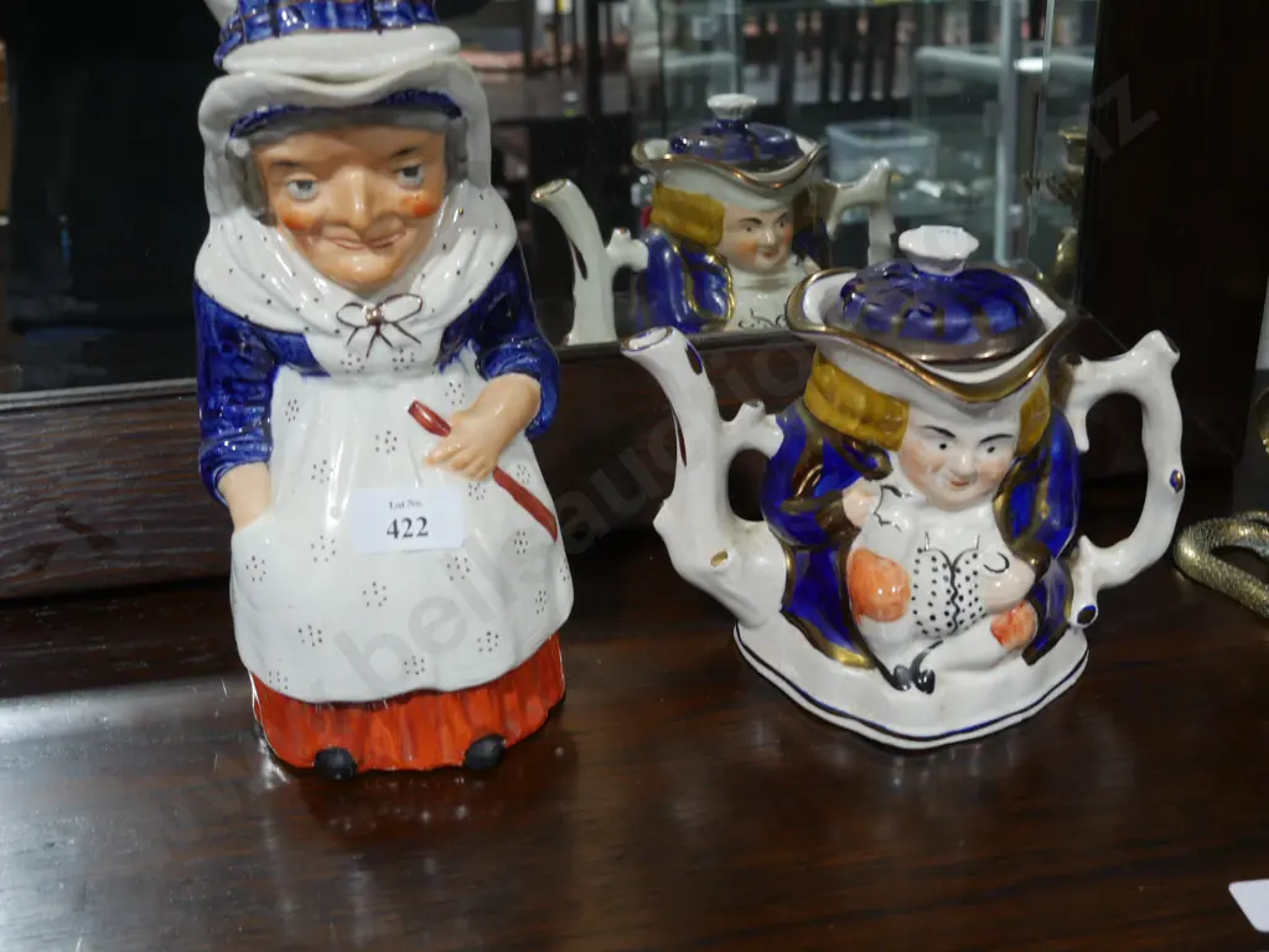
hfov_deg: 46.8
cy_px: 476
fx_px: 1466
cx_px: 634
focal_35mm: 40
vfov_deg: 36.0
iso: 500
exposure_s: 1/60
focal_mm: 20
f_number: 4.5
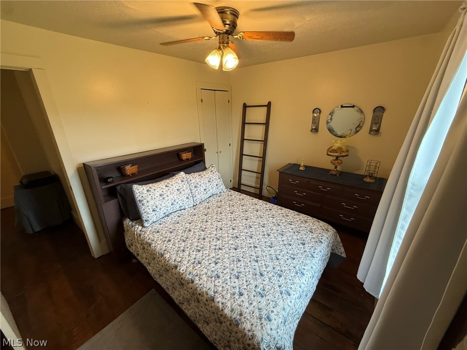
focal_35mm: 14
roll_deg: +0.5
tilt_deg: -20.9
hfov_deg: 102.1
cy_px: 175
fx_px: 189
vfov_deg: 85.7
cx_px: 234
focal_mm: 2.22
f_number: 2.2
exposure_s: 1/120
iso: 200
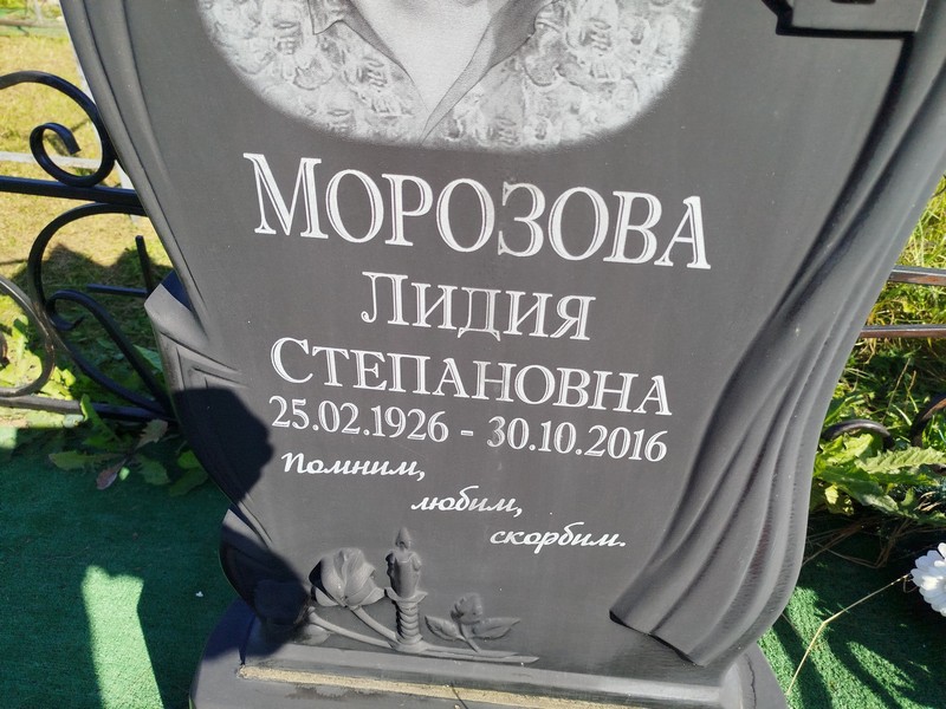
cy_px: 354
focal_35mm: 24
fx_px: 656
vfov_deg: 56.8
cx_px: 473
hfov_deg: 71.6
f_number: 1.7
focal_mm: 5.31
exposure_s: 1/713
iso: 50
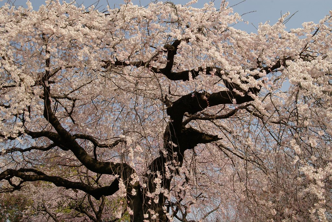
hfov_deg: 46.4
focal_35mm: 42
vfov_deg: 31.9
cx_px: 166
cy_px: 111
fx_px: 388
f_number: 9.5
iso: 400
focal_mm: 28
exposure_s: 1/350
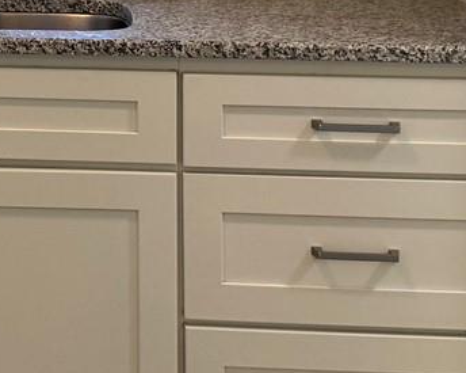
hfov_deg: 16.7
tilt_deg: -3.4
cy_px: -123
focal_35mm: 109
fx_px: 1503
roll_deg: +0.2
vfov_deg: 13.6
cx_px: -129
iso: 160
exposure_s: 1/120
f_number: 1.78
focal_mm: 6.76
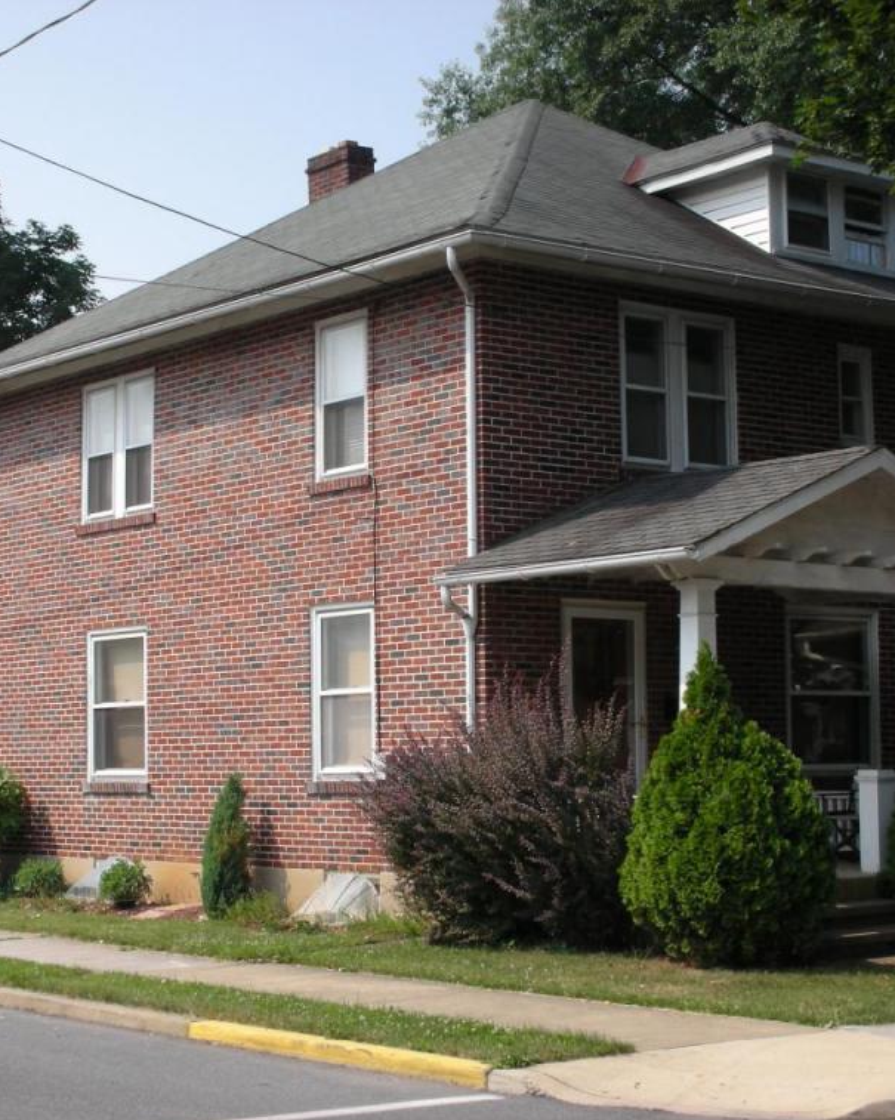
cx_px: 303
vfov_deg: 27.1
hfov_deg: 21.8
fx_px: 2319
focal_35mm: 70
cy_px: 567
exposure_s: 1/390
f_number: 3.7
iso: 50
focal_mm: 8.8
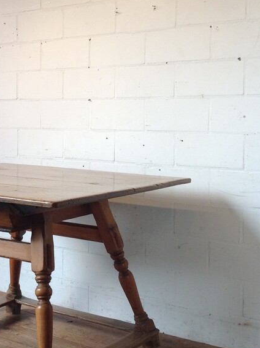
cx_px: 32
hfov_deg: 21.7
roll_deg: +0.8
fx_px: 663
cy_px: 144
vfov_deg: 29.4
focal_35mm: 66
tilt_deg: -3.3
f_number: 2.4
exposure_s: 1/147
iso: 50
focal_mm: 4.28
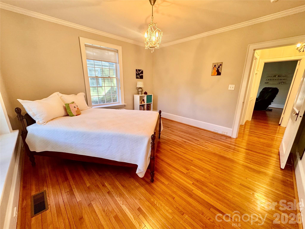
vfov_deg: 85.7
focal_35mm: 14
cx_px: 152
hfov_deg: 102.1
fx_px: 123
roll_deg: -0.4
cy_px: 114
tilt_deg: -15.6
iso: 250
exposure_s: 1/60
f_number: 2.2
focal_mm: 2.22
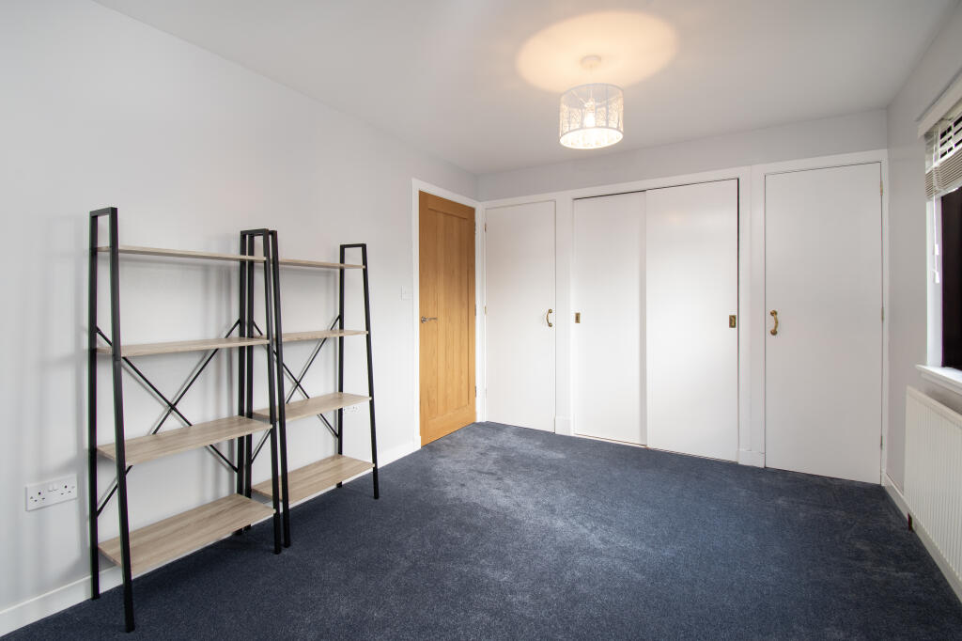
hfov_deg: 100.4
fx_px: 401
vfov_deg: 77.3
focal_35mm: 15
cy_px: 320
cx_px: 481
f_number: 9
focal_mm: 10
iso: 320
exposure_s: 1/15
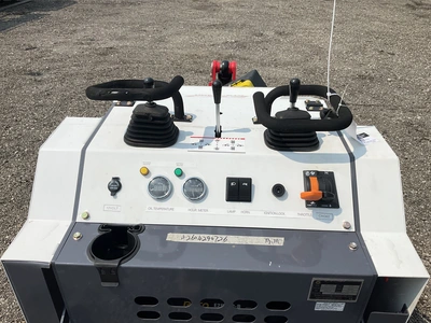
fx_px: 361
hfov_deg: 61.7
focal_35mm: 29
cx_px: 216
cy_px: 162
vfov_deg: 48.2
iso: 25
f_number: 1.8
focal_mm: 3
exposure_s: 1/4785
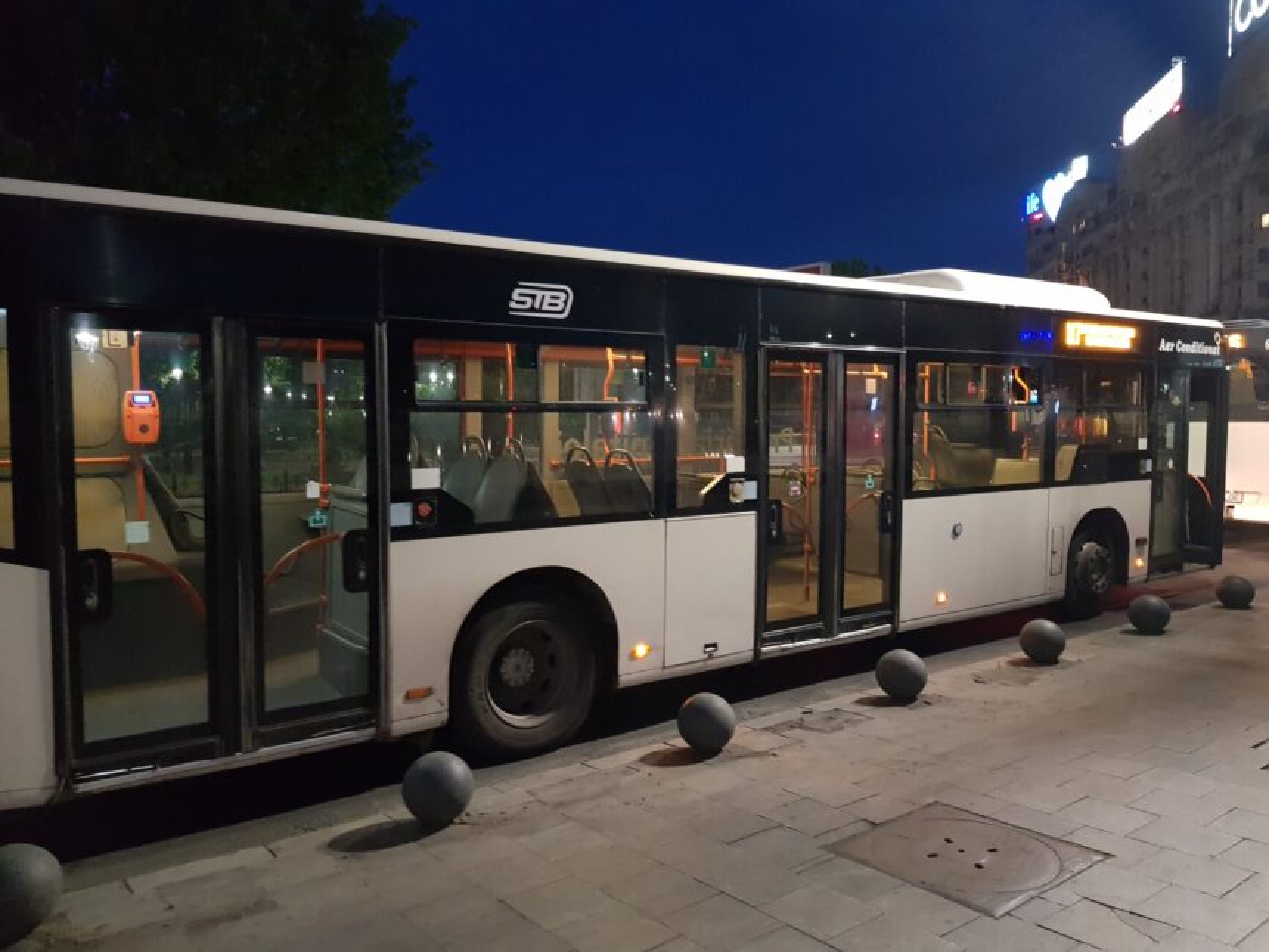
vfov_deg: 53.1
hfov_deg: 67.3
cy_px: 476
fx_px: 953
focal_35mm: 26
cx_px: 634
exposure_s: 1/10
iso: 640
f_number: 1.7
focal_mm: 4.2
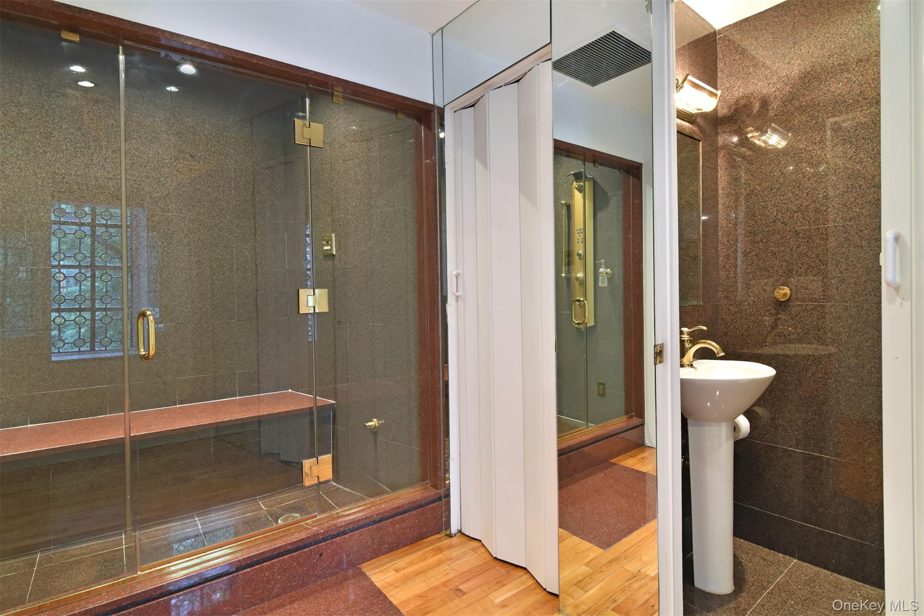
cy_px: 308
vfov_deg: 72.0
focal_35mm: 16
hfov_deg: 95.0
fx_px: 423
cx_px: 462
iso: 640
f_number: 8
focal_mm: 11
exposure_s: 1/3
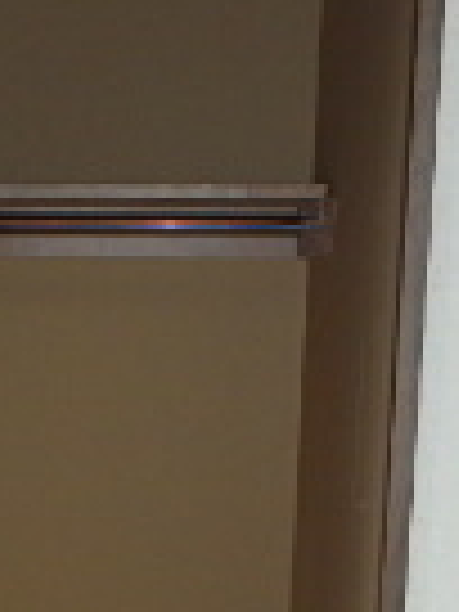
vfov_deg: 18.4
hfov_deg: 14.6
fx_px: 1750
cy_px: 806
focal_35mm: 99
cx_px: -27
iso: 125
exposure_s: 1/125
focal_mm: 3.7
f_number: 3.5
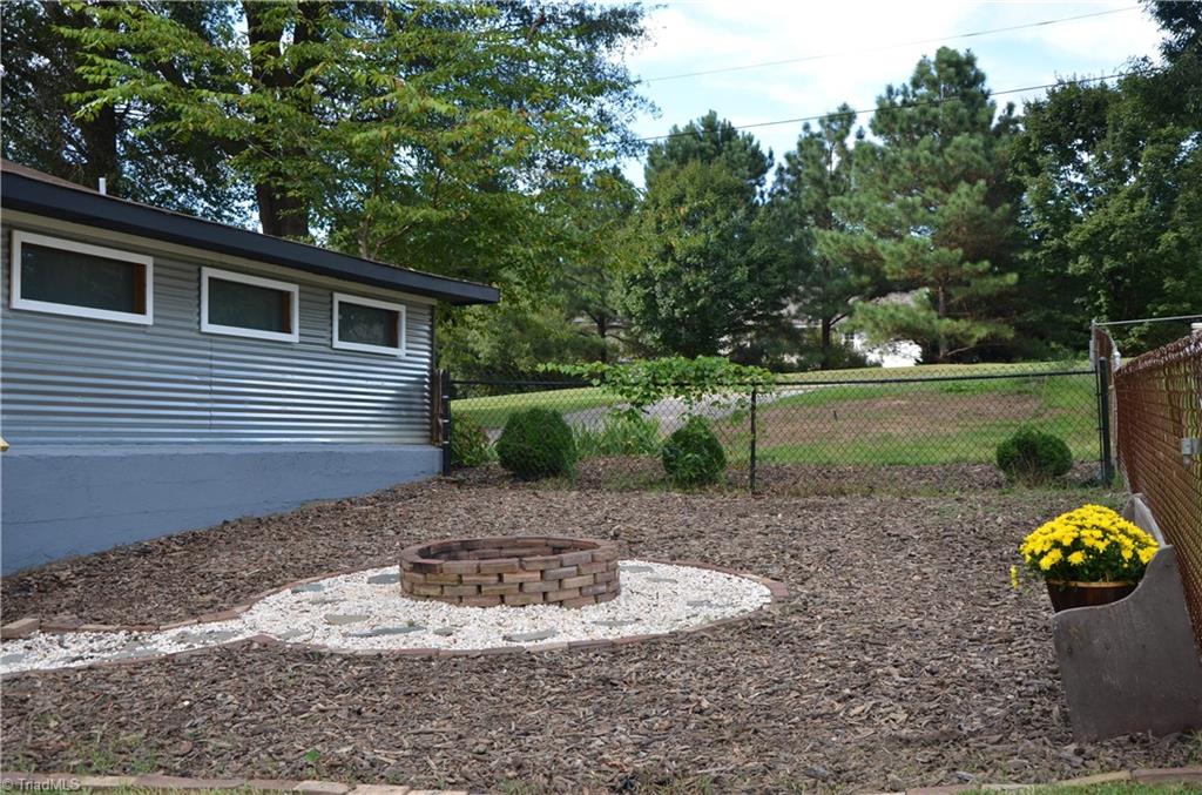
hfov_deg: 46.5
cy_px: 398
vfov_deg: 31.7
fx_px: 1399
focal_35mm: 42
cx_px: 601
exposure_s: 1/125
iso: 125
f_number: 5.6
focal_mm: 28
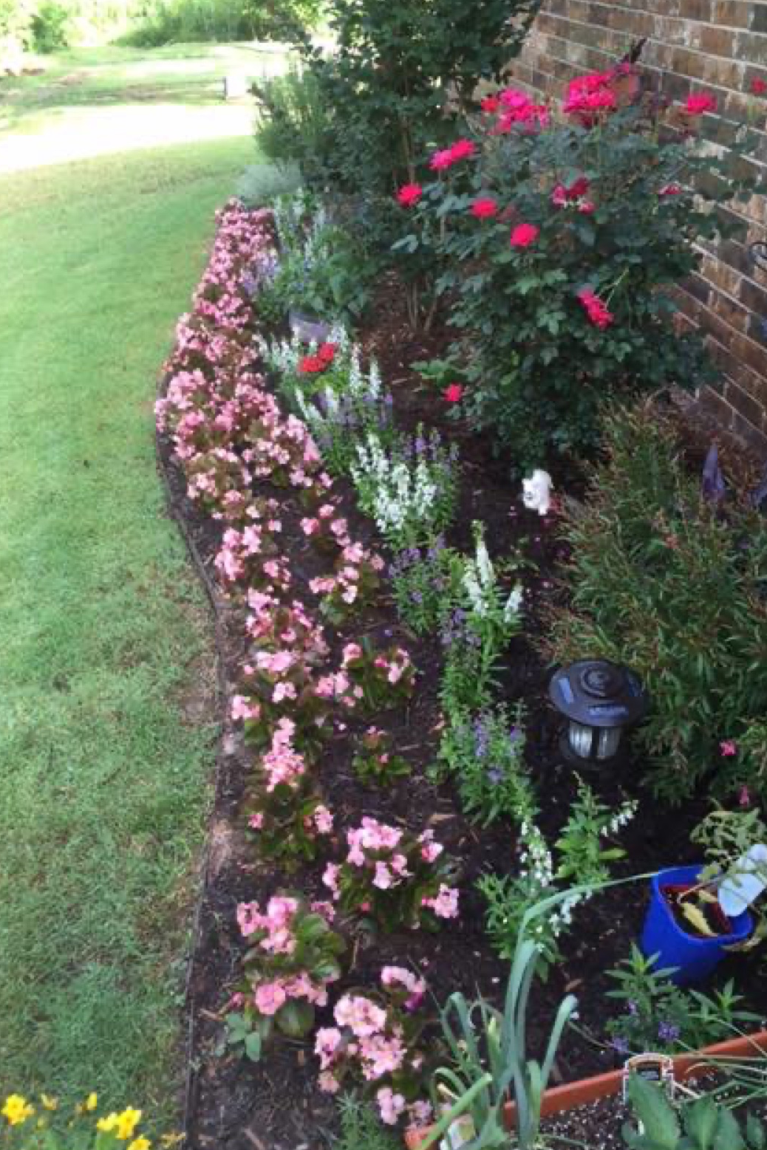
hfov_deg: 42.3
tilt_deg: -32.4
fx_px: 991
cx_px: 392
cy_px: 578
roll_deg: +0.7
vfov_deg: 60.3
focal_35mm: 31
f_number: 2.2
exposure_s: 1/60
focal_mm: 4.15
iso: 32
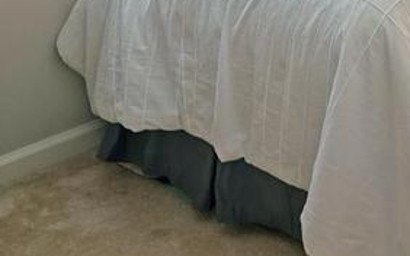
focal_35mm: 78
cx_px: 535
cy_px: -243
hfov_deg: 23.4
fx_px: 871
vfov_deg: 14.2
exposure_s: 1/30
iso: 250
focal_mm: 10
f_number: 2.8
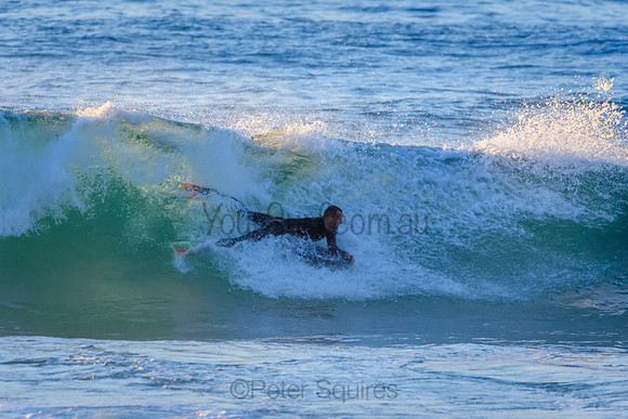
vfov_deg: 1.8
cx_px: 314
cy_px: 210
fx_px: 13086
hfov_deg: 2.7
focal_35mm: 750
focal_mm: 500
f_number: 5.6
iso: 1000
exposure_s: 1/1600
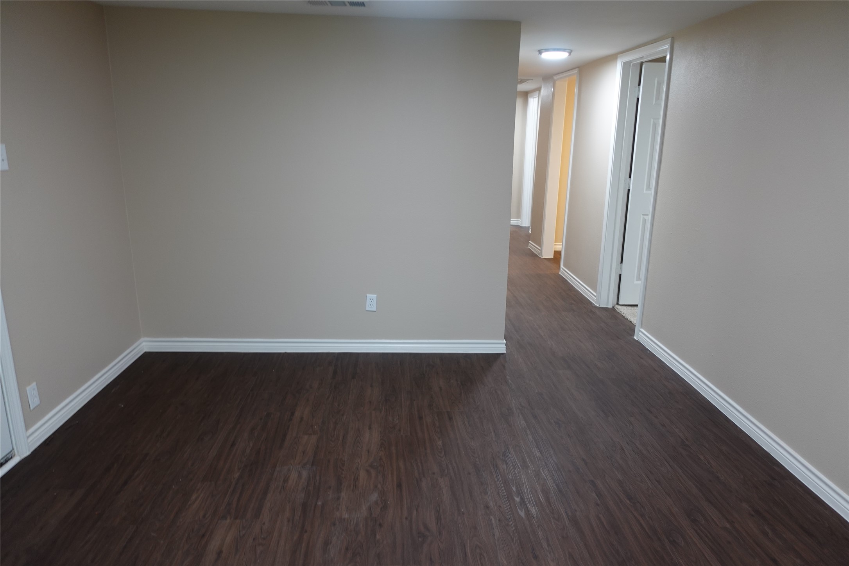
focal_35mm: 24
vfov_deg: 53.1
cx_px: 424
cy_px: 283
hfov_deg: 73.7
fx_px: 566
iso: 160
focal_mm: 9.4
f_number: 1.8
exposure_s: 1/30
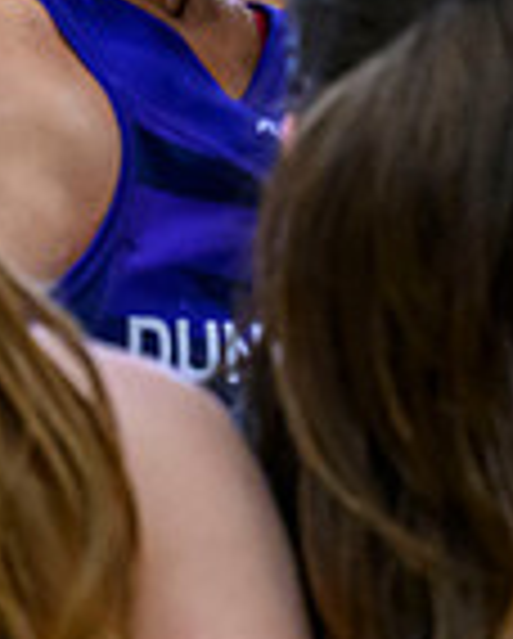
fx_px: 18313
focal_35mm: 967
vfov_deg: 2.0
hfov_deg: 1.6
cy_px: 252
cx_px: -863
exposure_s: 1/1000
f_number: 3.2
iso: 4000
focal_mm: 155
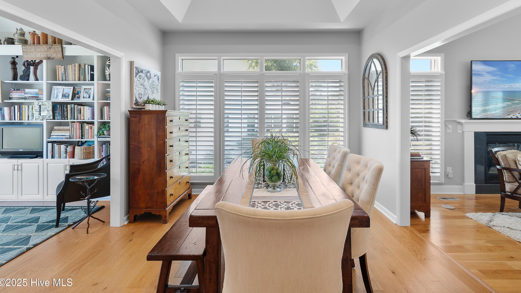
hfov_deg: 99.4
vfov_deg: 66.6
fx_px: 221
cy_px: 122
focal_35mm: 16
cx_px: 262
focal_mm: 10
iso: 100
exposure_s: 1/8
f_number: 4.5
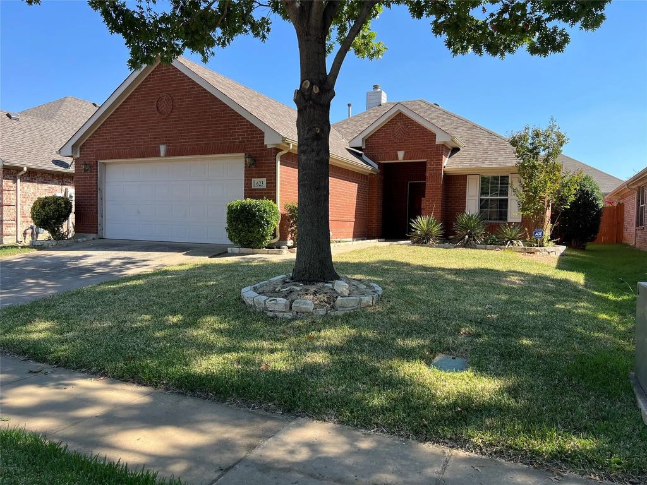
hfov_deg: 67.3
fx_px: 486
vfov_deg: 53.1
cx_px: 324
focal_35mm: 26
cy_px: 242
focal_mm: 5.7
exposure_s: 1/1751
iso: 50
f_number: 1.5
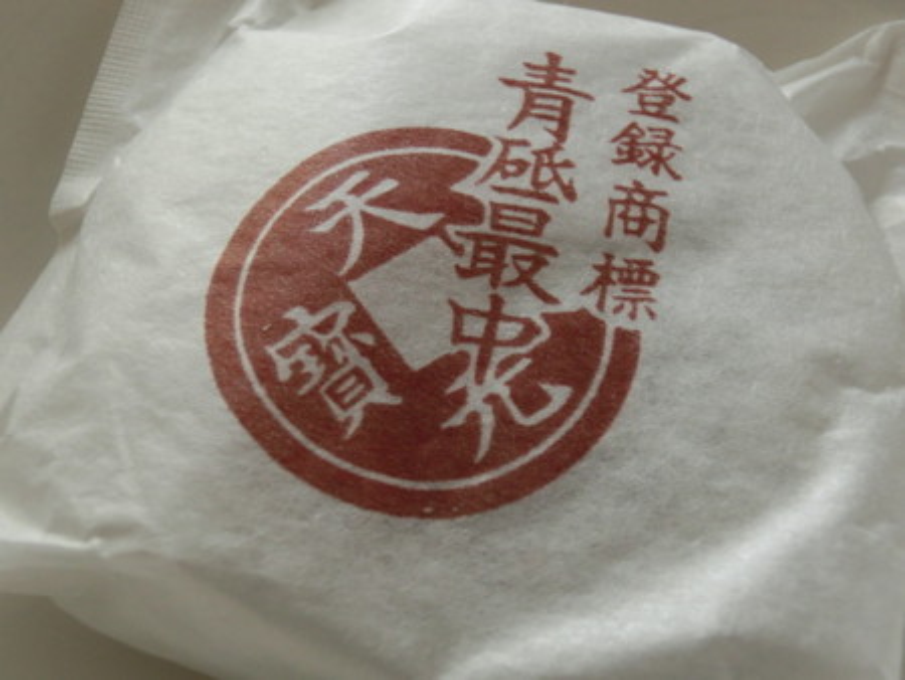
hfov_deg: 49.0
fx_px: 994
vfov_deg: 37.8
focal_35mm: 38
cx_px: 452
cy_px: 340
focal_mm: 6.67
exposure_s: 1/25
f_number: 3.9
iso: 400
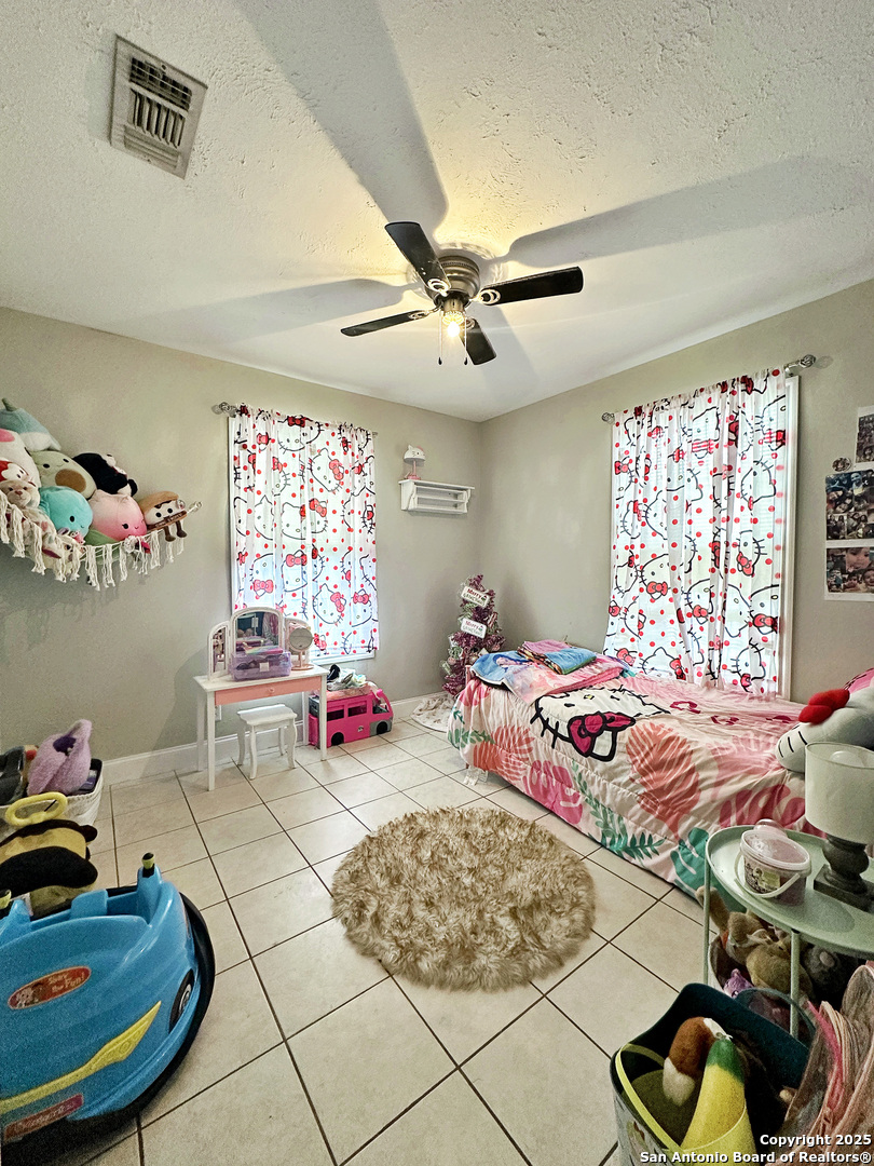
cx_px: 437
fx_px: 471
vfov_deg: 102.1
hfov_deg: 85.7
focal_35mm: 14
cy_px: 583
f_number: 2.2
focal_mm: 2.22
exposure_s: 1/120
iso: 320
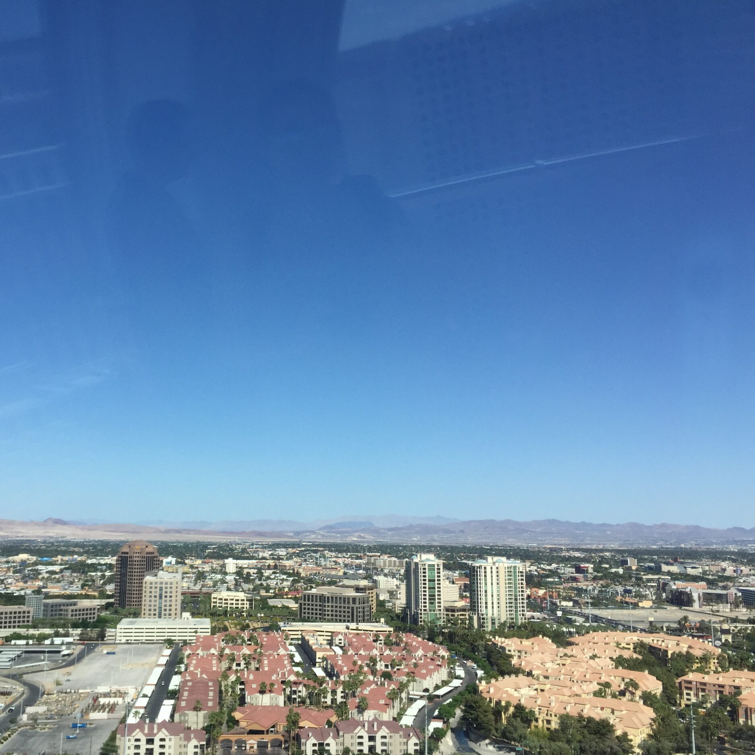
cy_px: 380
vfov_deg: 47.2
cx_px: 283
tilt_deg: +9.5
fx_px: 864
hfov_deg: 46.8
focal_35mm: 35
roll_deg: -0.9
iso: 32
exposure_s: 1/1582
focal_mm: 4.15
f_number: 2.2
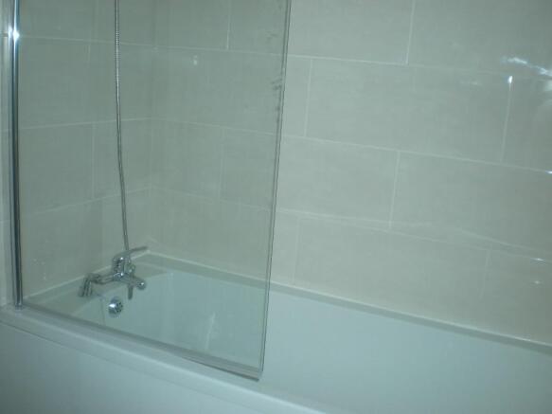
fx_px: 606
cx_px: 276
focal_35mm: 38
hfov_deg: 49.0
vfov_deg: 37.7
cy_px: 207
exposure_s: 1/60
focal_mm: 6.3
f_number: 3.1
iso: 74
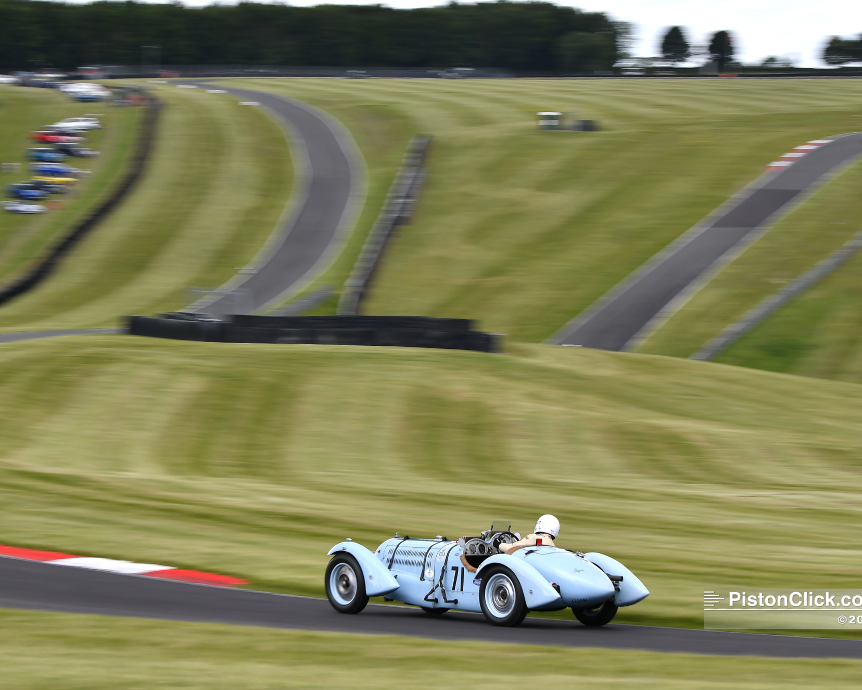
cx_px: 403
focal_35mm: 119
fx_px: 3036
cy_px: 344
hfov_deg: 16.2
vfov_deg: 13.0
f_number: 6.3
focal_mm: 70
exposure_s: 1/80
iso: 100
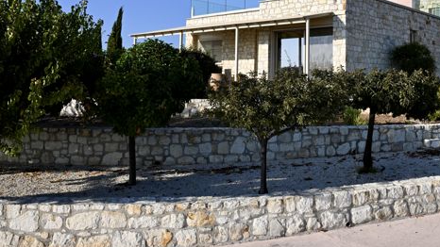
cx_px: 318
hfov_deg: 51.1
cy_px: 41
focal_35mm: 38
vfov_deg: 30.2
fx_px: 443
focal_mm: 24
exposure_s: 1/250
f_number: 11
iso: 200
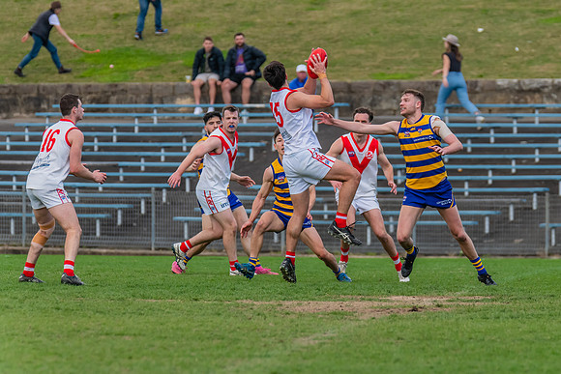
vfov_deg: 3.1
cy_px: 122
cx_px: 393
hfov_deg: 4.6
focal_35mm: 446
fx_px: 6951
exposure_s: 1/1600
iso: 800
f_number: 5.6
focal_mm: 310
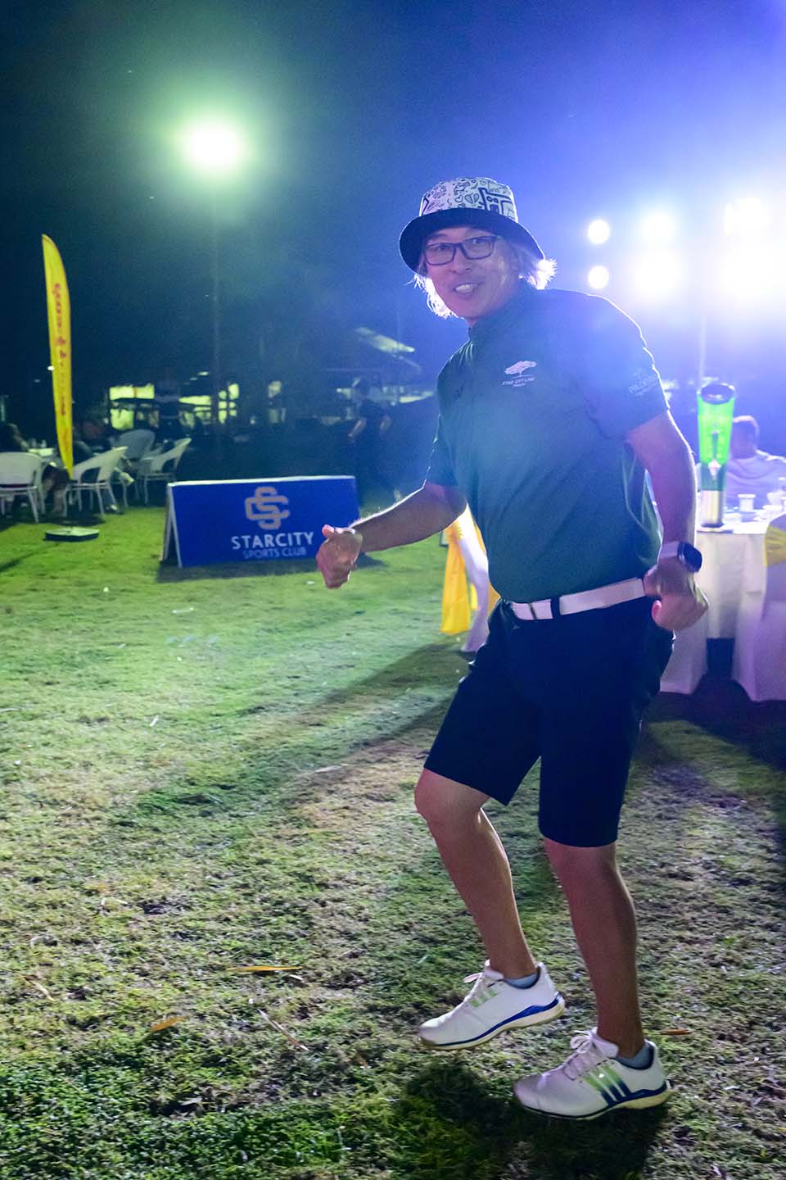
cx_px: 393
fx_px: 1097
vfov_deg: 56.5
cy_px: 590
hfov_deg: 39.4
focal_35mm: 34
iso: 5000
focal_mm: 33.5
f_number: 4.5
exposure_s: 1/250
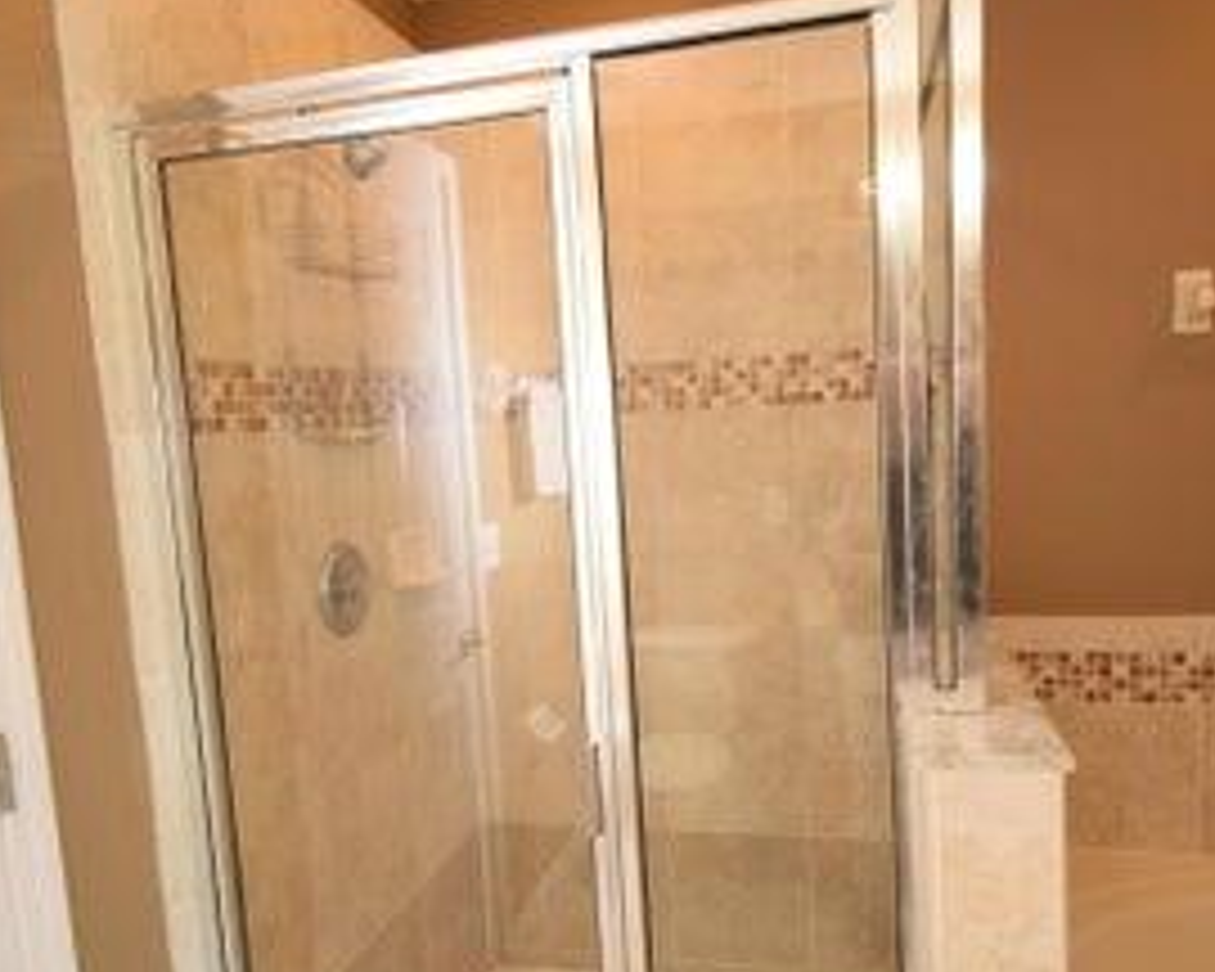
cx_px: 608
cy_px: 518
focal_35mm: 25
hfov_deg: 68.1
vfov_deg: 56.7
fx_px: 899
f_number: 4.5
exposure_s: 1/80
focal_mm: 10
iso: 800
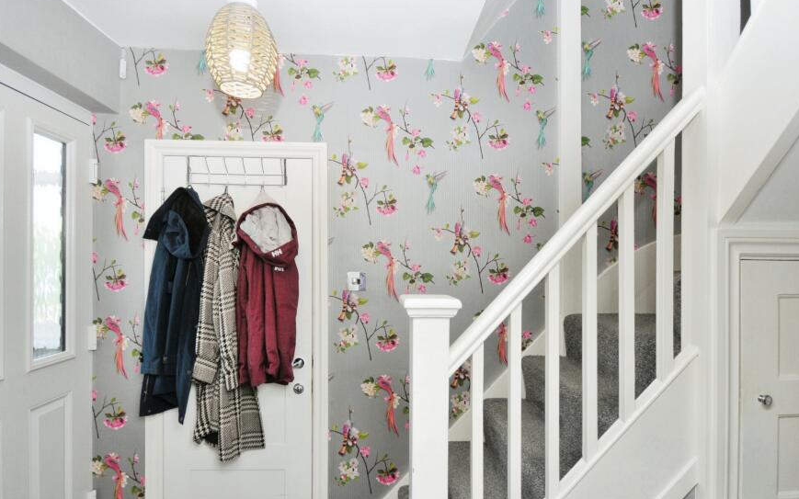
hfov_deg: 91.1
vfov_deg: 65.0
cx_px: 391
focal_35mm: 18
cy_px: 255
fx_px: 392
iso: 500
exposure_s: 1/60
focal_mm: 10
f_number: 6.3
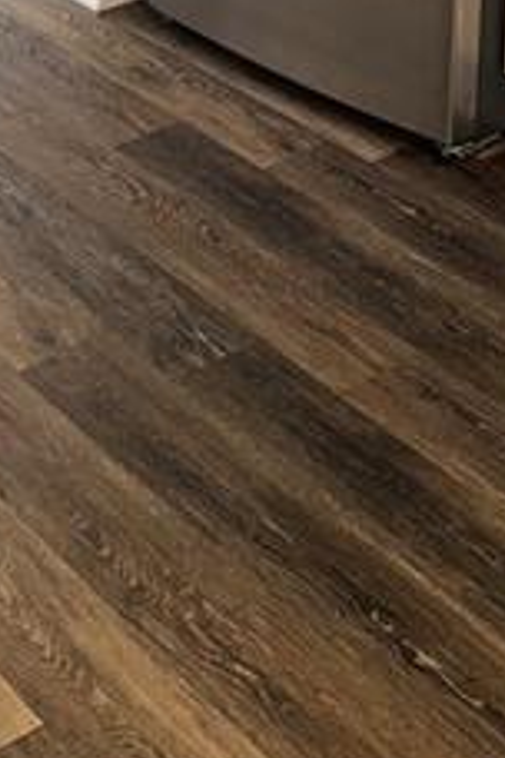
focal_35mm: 84
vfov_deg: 22.0
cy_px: -203
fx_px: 1767
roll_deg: +0.2
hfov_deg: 16.2
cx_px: 176
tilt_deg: -17.0
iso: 100
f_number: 1.78
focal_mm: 6.76
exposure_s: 1/20
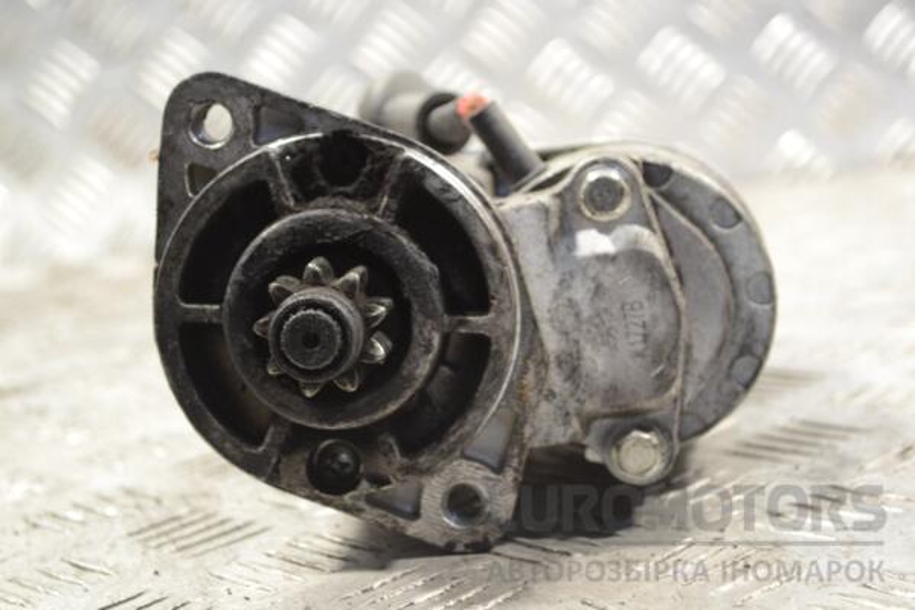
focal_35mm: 69
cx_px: 458
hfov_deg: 29.2
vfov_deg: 19.7
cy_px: 305
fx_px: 1754
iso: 720
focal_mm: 46
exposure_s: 1/30
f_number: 5.3
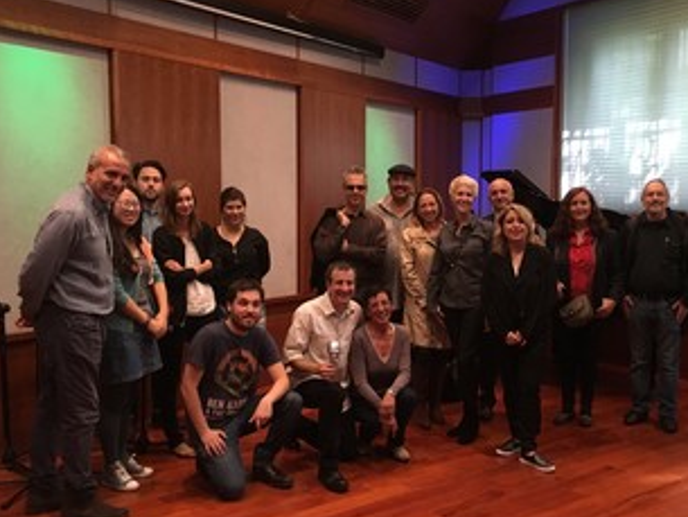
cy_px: 269
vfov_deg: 37.7
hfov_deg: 48.8
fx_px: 756
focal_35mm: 38
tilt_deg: -5.7
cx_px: 392
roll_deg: -1.2
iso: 200
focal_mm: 4.15
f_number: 2.2
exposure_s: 1/25
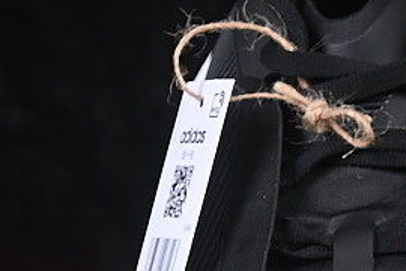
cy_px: 345
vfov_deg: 4.6
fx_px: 3383
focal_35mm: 300
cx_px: 537
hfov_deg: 6.8
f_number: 6.3
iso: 160
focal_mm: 50
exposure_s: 1/60
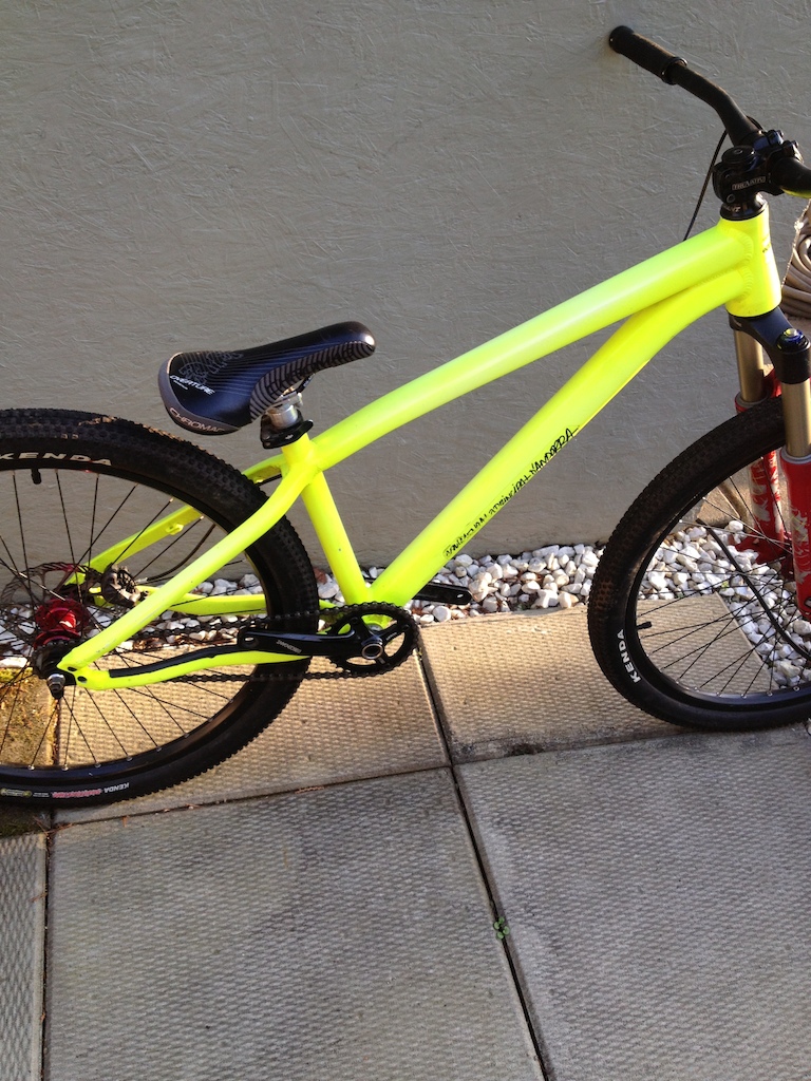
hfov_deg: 40.7
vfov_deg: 52.6
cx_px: 406
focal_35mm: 35
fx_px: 1093
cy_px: 540
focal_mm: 4.28
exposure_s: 1/120
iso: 50
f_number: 2.4
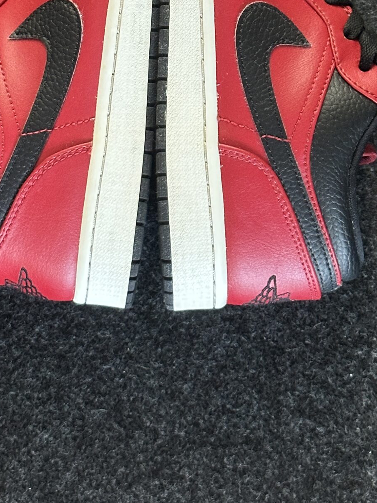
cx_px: 163
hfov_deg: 14.5
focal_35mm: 102
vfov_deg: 18.7
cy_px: 0
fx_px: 1481
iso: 400
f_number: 1.78
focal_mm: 6.86
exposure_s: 1/33
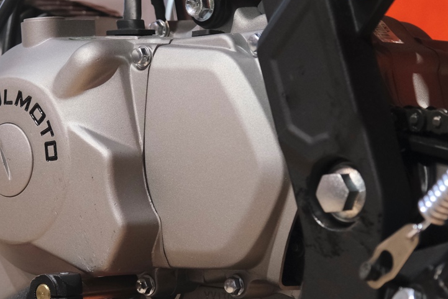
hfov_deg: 14.4
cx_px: 139
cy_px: 185
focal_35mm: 142
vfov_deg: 9.7
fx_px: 1767
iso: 1600
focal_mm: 42.9
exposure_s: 1/100
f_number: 4
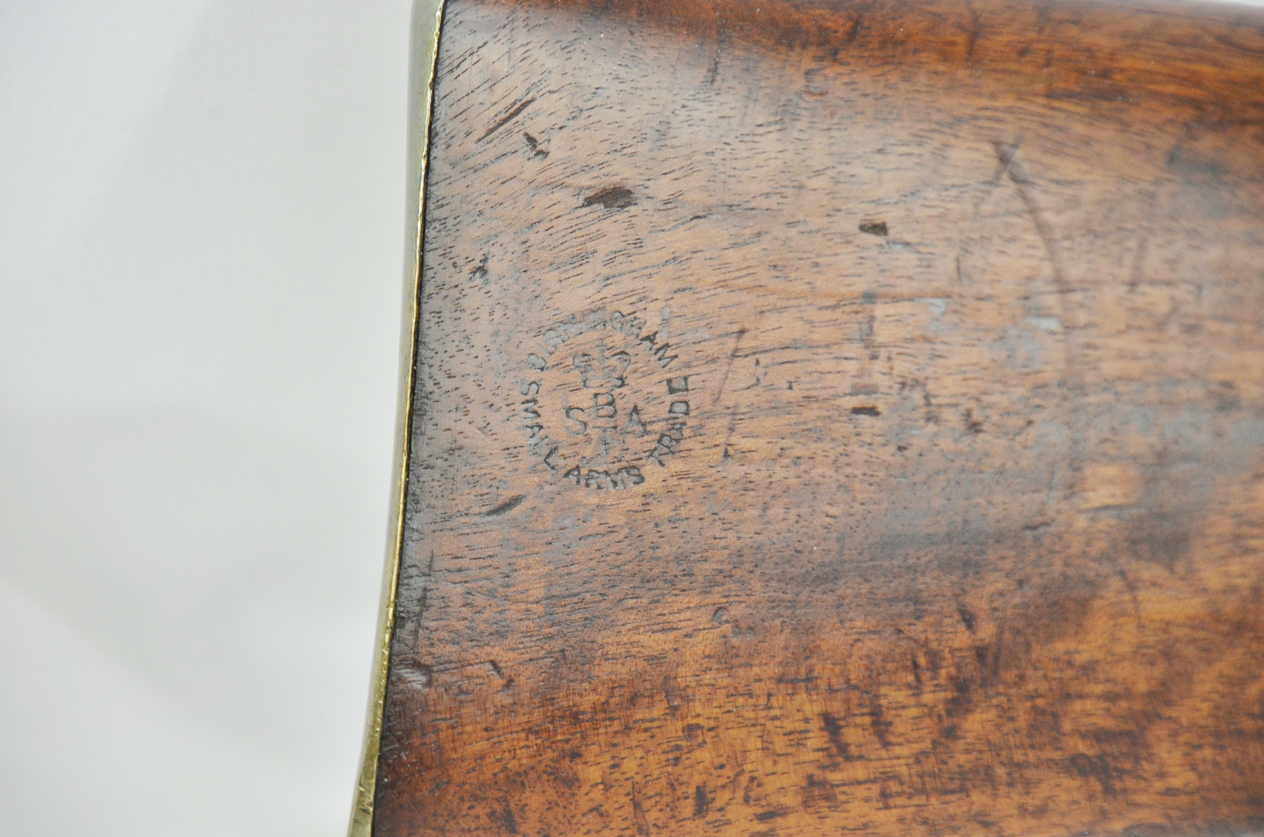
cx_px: 620
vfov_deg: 6.3
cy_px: 401
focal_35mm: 218
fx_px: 7622
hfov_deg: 9.5
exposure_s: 1/125
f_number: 5.6
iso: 800
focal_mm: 135
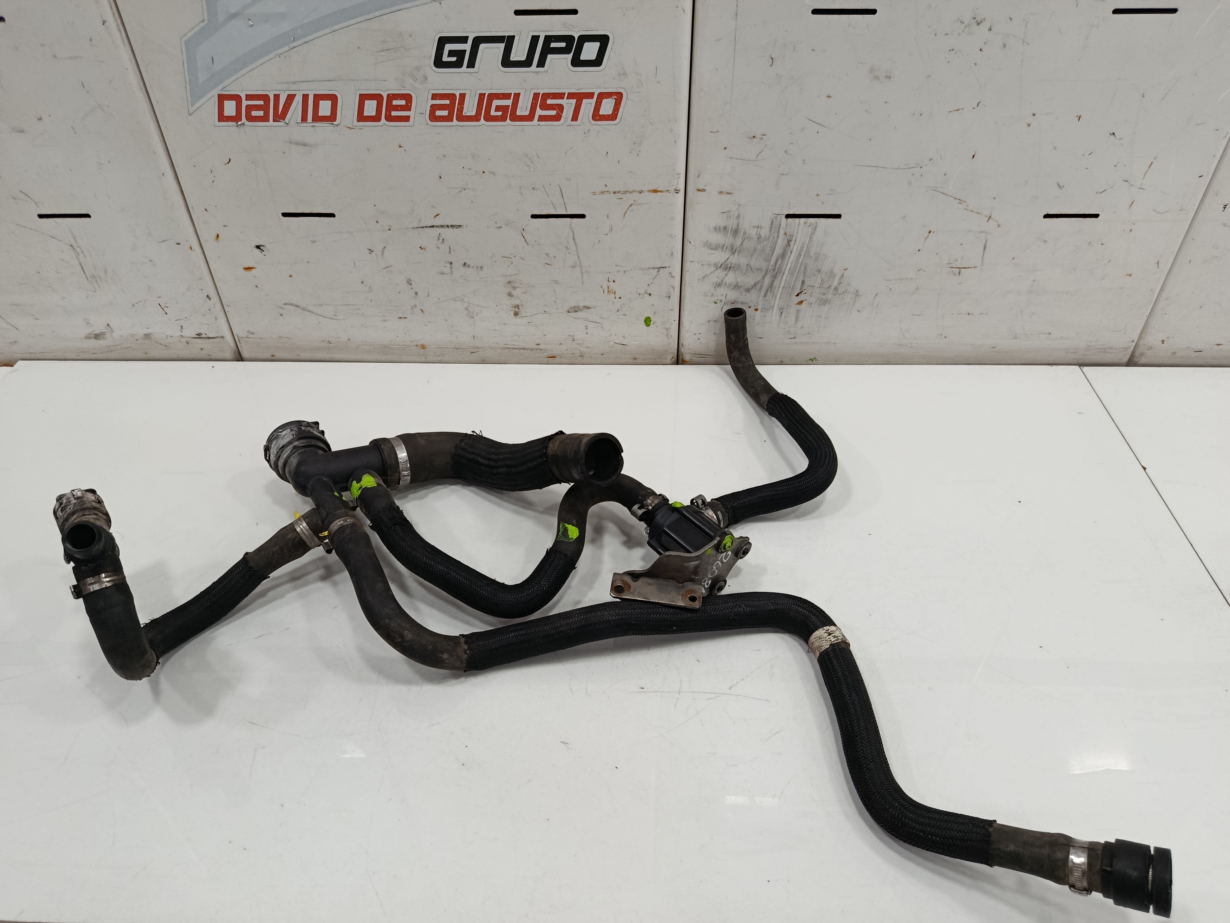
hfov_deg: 71.6
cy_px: 462
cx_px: 615
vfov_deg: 56.8
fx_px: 853
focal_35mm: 24
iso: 934
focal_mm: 5.24
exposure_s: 1/100
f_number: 1.7
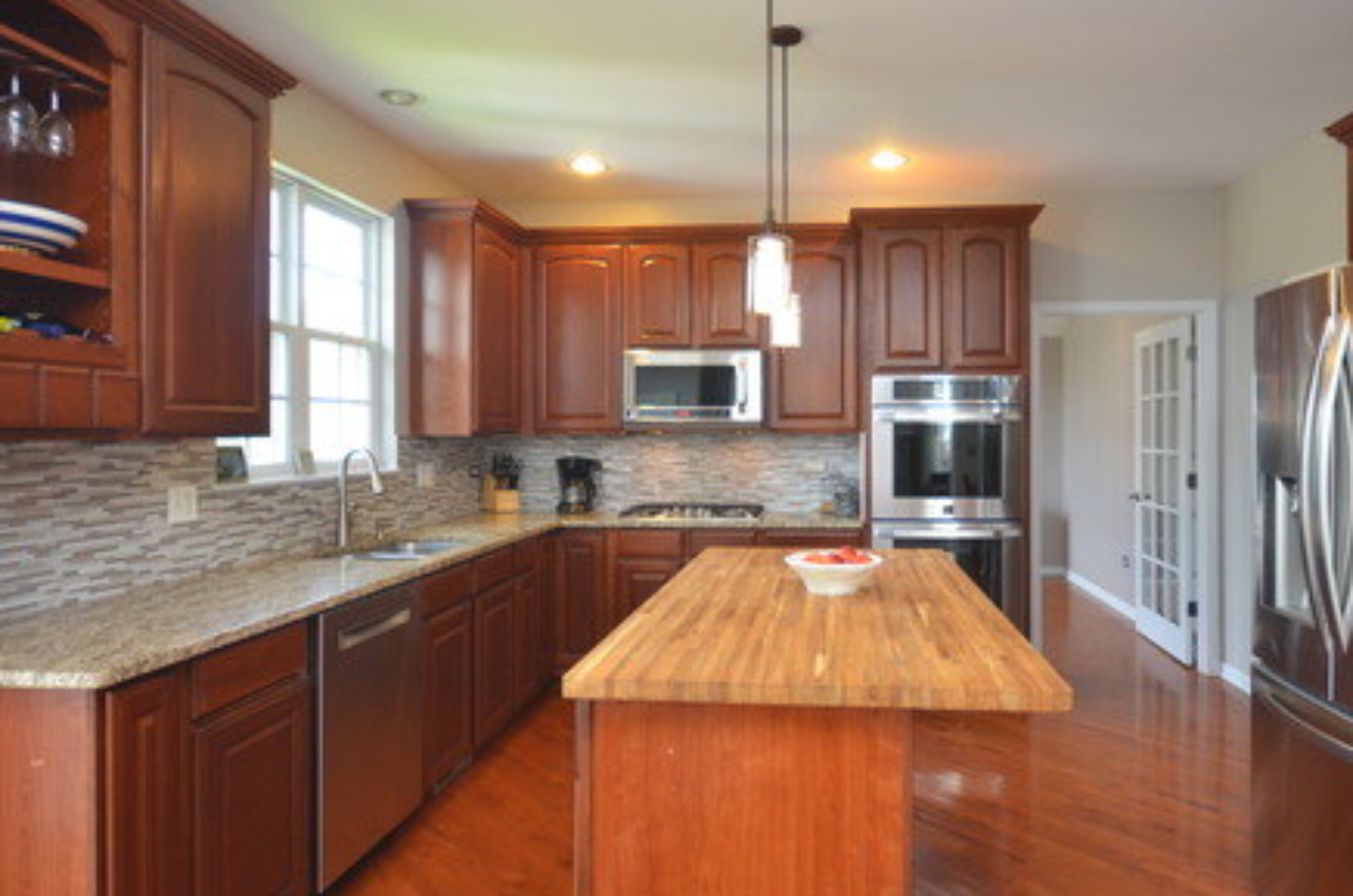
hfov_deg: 78.1
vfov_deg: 57.0
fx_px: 825
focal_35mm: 22
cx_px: 782
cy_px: 431
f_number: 4
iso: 640
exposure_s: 1/60
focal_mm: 10
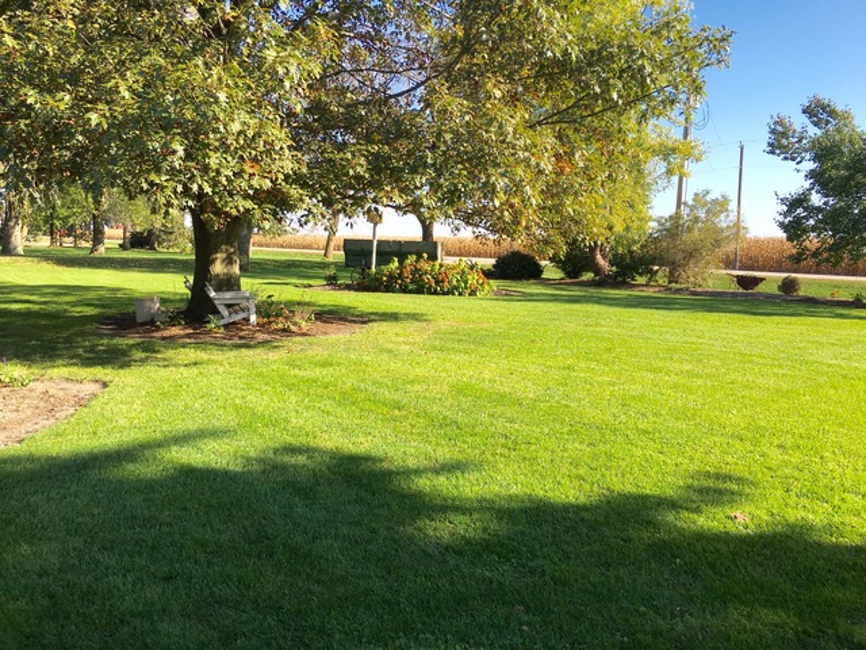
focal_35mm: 29
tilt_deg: -4.3
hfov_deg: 61.7
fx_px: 726
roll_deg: -2.4
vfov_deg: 48.2
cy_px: 325
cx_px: 433
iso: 25
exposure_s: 1/651
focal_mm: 4.15
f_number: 2.2
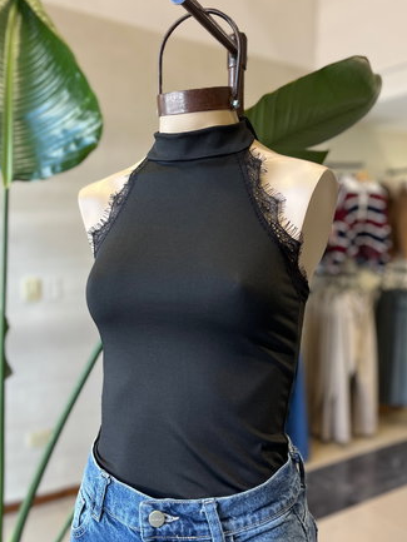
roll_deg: -0.3
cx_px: 198
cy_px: 276
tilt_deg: -4.5
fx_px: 501
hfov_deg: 44.2
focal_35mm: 32
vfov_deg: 56.8
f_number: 1.6
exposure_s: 1/100
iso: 125
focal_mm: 5.1
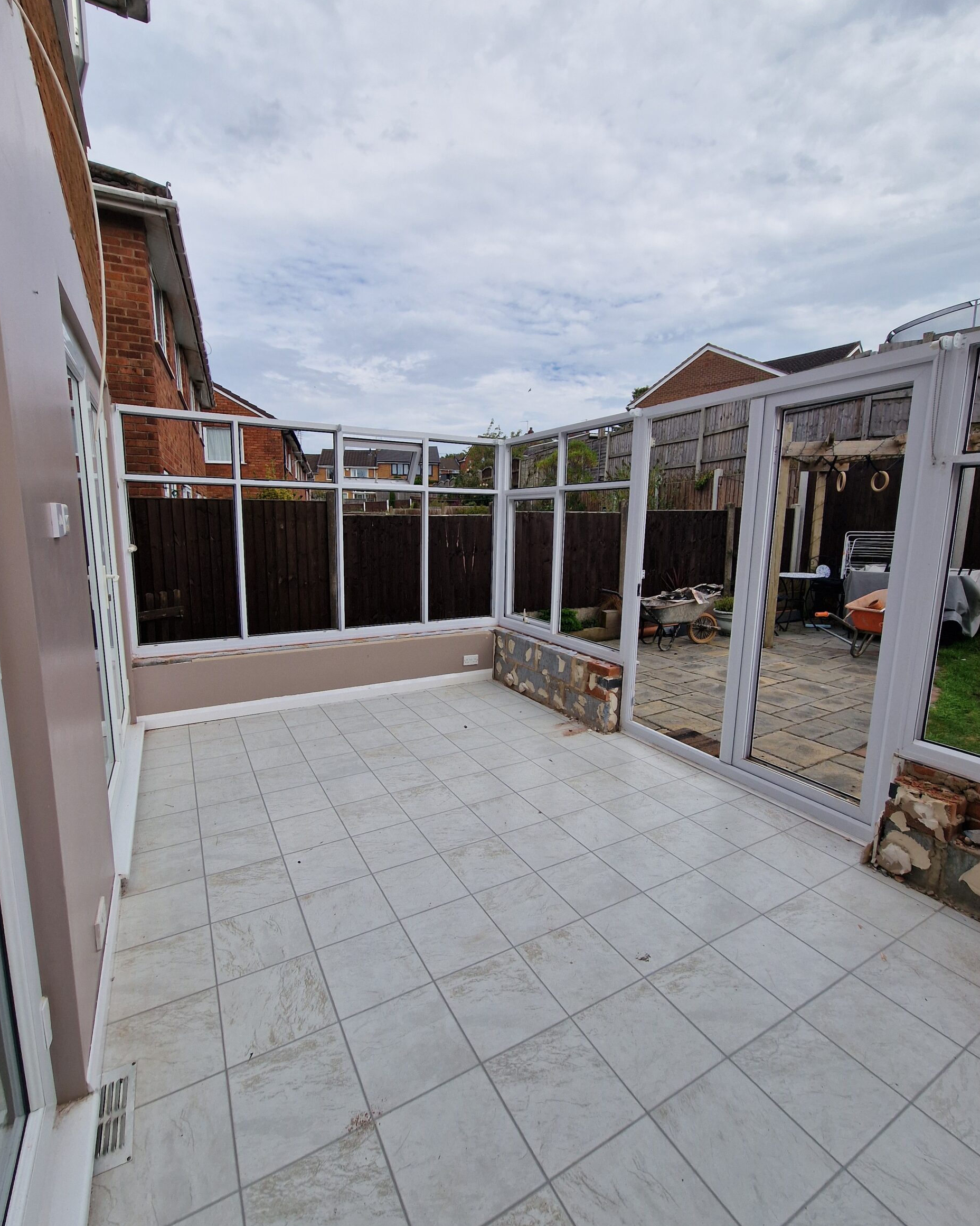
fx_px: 508
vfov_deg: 100.7
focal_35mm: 14
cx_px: 475
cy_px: 606
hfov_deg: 88.0
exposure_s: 1/2736
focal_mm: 2.2
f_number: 2.2
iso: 50
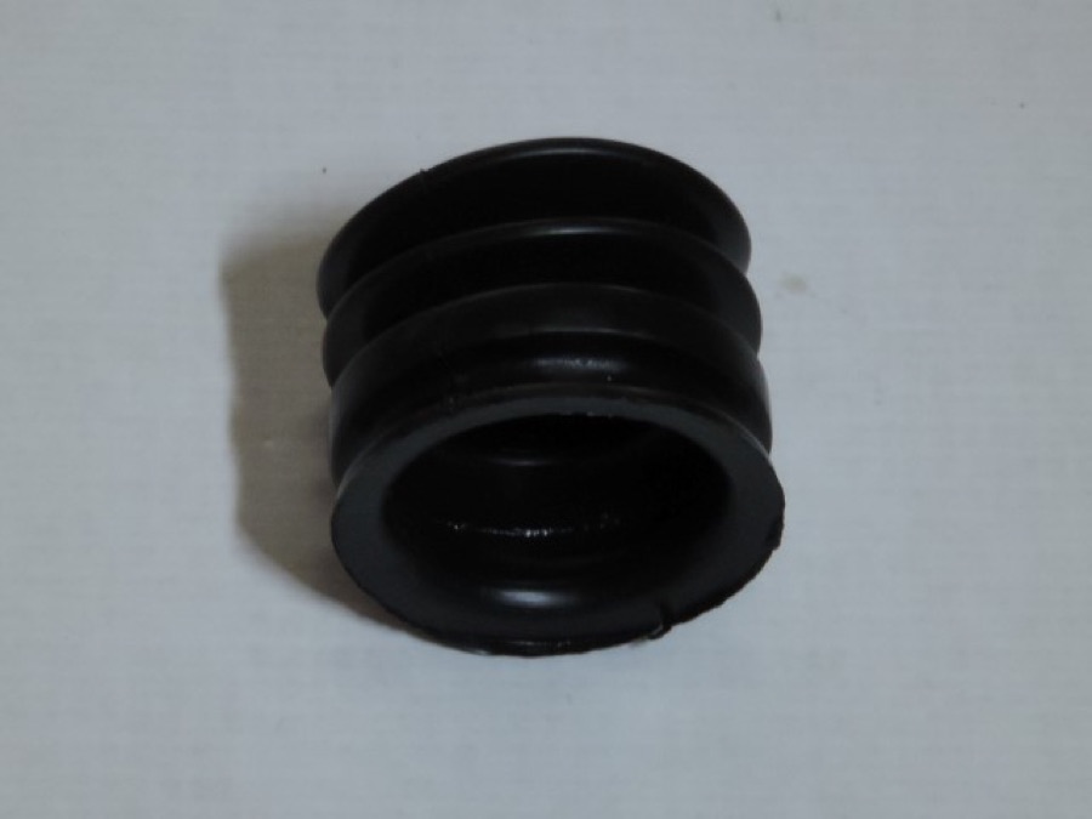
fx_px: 3312
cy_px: 410
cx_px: 546
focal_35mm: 105
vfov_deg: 14.1
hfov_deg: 18.7
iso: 250
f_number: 4.2
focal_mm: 18.7
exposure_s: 1/100
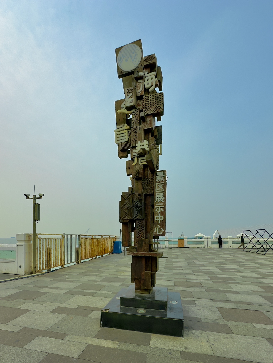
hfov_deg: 85.7
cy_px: 182
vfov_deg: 102.1
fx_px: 147
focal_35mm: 14
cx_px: 136
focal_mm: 2.22
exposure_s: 1/2092
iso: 50
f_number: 2.2
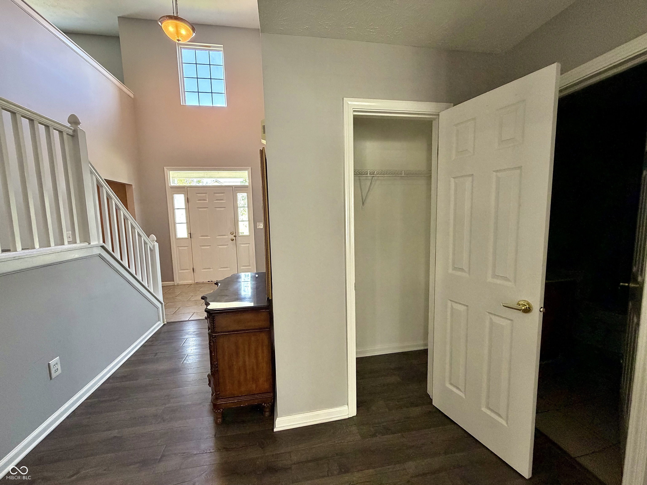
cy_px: 242
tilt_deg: -7.7
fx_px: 262
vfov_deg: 85.7
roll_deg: +2.2
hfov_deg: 102.1
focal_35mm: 14
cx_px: 324
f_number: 2.2
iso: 320
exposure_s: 1/60
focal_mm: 2.22
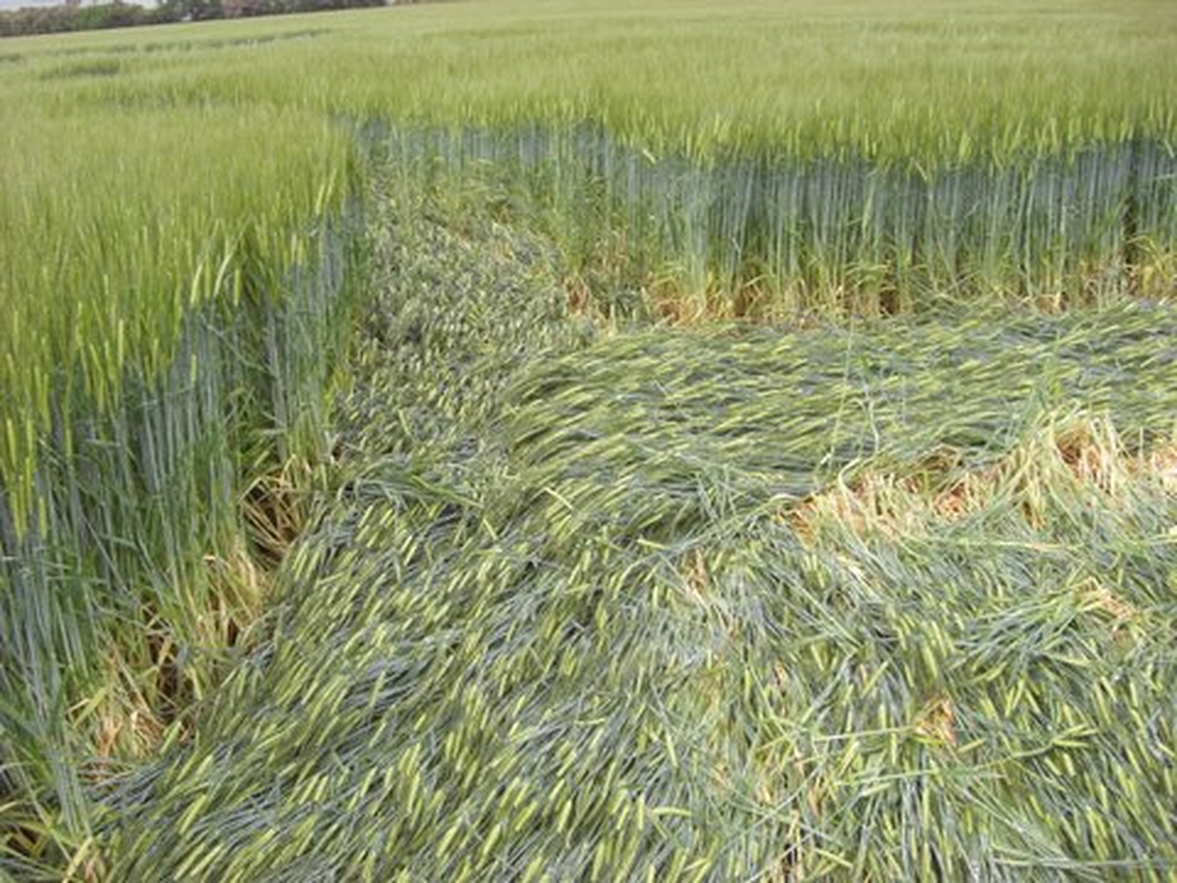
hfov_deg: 49.0
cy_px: 442
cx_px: 588
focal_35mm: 38
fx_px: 1292
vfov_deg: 37.7
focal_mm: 6.2
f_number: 2.7
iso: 64
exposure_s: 1/400
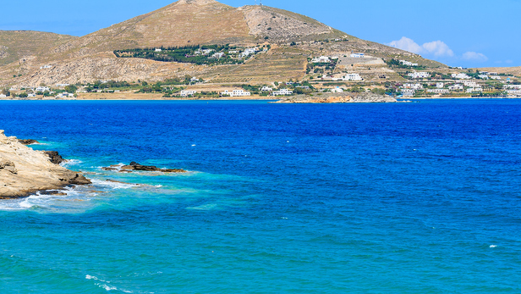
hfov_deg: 25.8
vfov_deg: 14.9
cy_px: 186
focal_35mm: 81
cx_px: 118
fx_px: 1119
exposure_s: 1/160
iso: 100
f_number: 11
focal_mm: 38
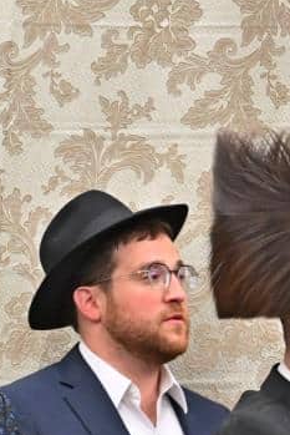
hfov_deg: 4.0
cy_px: 398
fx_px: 4068
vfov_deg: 6.1
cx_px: 569
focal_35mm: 337
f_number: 4
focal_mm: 77
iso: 1000
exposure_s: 1/250
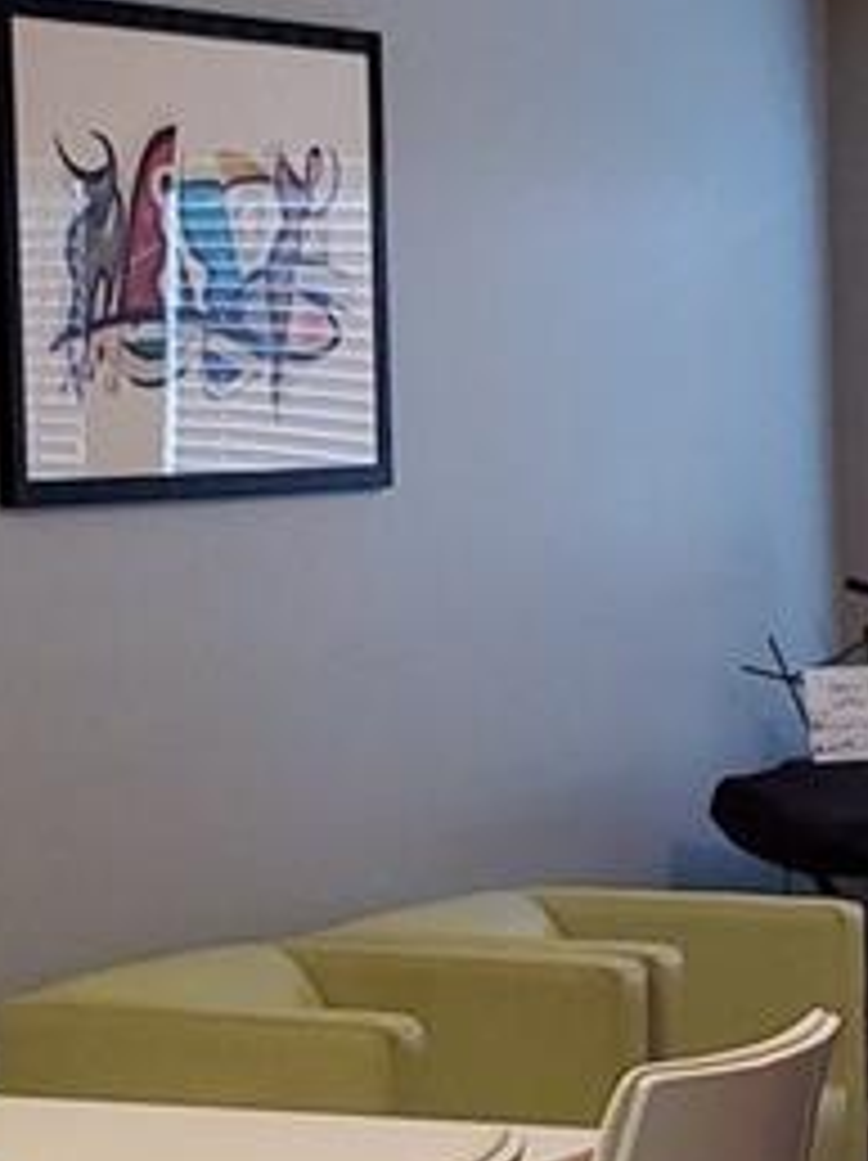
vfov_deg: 16.2
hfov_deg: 12.2
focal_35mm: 121
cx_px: 481
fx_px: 4052
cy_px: 896
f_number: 2.4
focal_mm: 4.3
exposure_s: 1/20
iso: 160
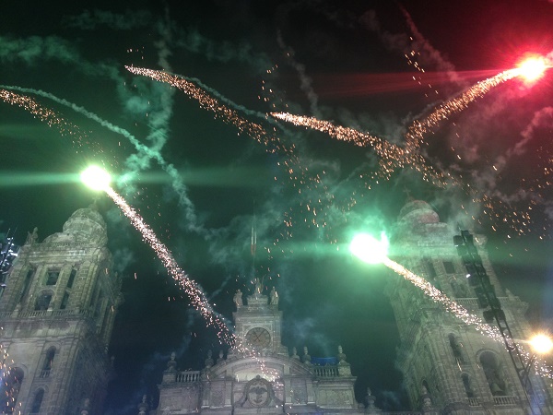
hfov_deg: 55.4
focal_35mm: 33
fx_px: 527
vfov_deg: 42.9
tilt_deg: +51.4
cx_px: 276
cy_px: 208
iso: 125
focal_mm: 4.12
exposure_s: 1/20
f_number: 2.4
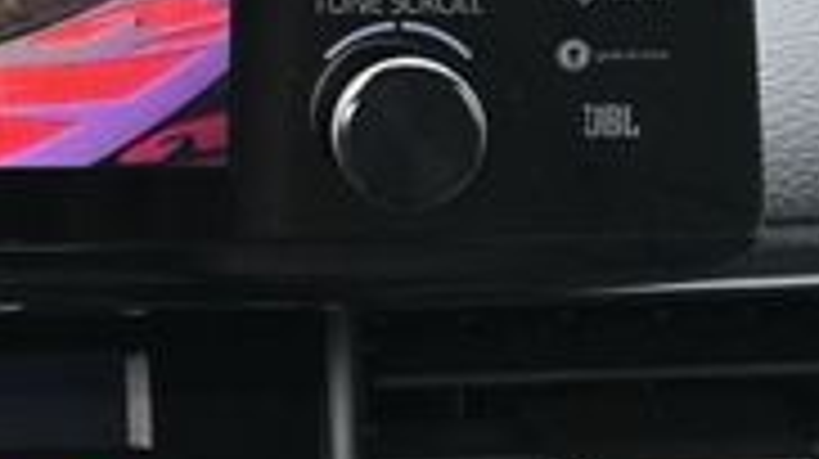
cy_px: -99
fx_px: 5989
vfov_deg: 4.4
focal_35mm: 276
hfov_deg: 7.7
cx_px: -441
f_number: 6.3
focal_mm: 50
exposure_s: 1/125
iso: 1000
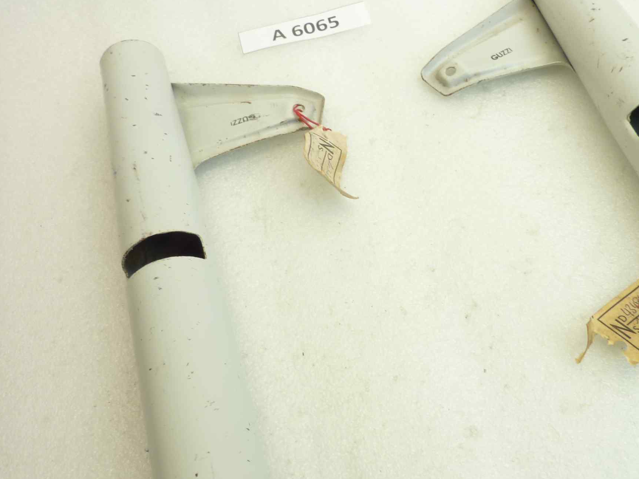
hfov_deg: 49.7
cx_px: 400
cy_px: 247
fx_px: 683
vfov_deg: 38.7
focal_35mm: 37
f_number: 3.3
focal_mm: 4.1
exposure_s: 1/20
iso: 80
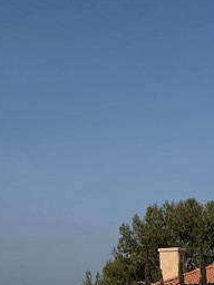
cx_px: 261
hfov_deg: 14.9
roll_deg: +2.6
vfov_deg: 19.3
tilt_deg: -1.7
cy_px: 342
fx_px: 791
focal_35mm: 96
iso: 80
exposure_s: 1/9091
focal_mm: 6.76
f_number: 1.78
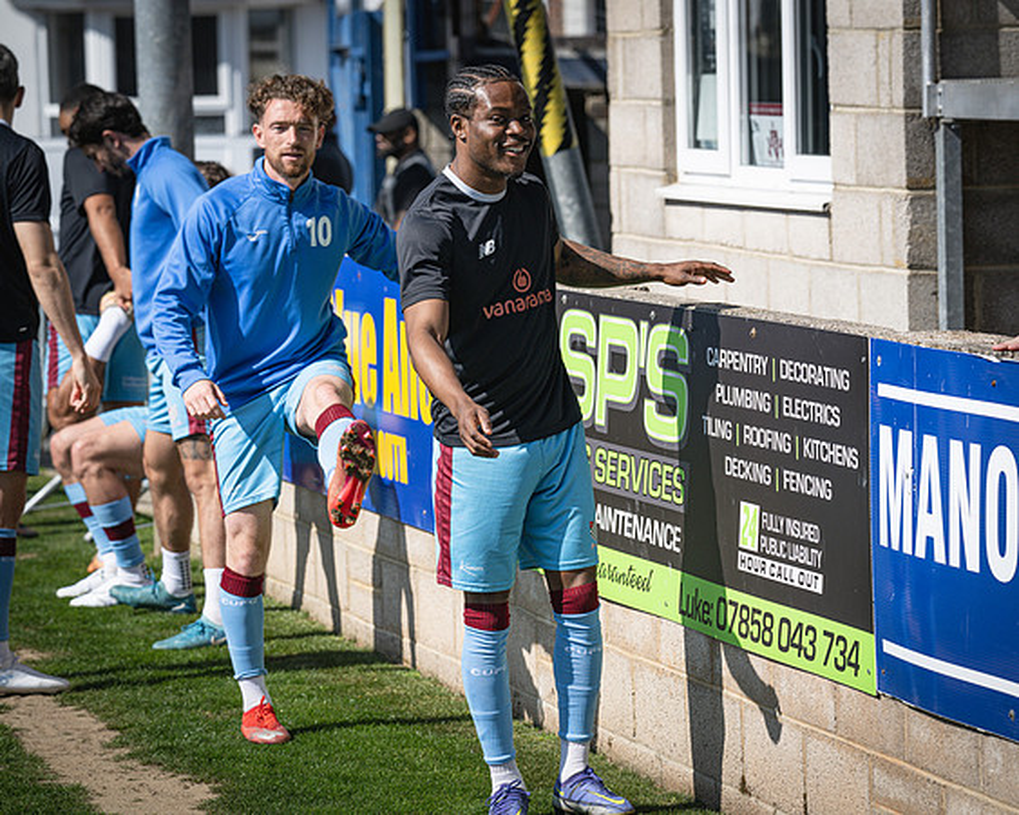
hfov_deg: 11.5
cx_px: 533
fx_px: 5045
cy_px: 448
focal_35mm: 167
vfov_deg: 9.2
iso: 200
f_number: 5
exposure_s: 1/1600
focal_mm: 135
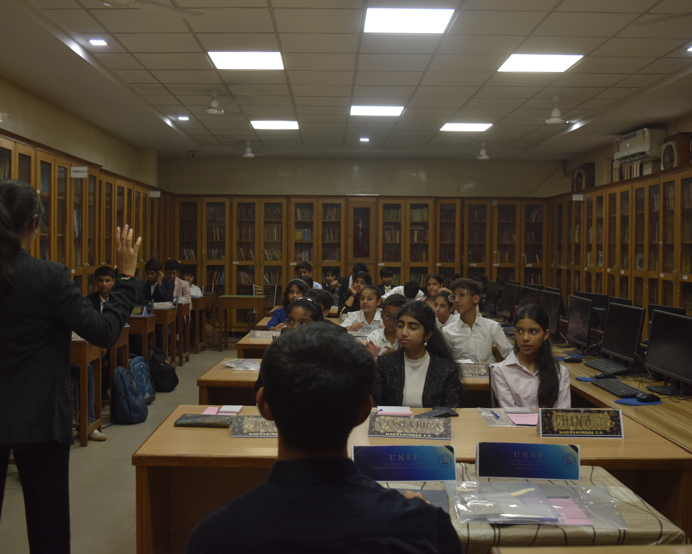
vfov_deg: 37.7
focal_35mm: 40
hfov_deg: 46.2
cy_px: 274
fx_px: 810
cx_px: 320
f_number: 4.5
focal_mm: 23
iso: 800
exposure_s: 1/200
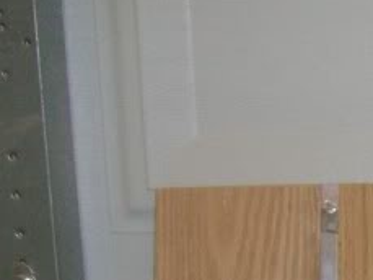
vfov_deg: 8.2
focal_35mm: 170
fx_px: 1833
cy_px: 617
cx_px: 769
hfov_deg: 10.6
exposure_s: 1/60
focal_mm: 7.9
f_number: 2.8
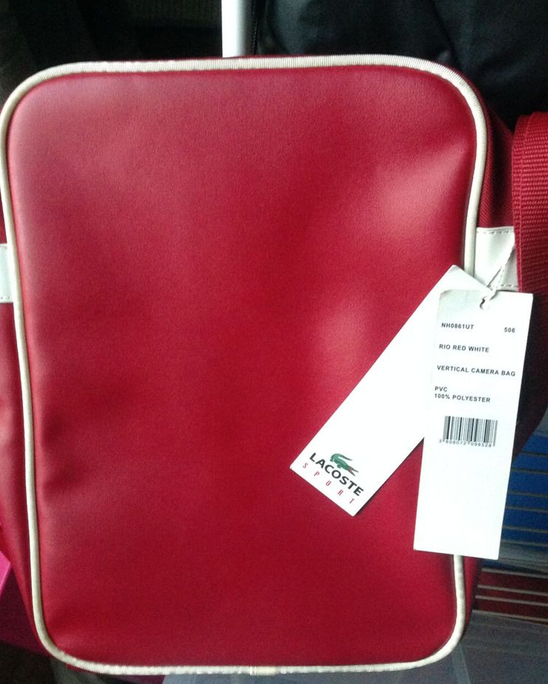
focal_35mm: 37
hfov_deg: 40.2
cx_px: 275
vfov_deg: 49.1
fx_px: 750
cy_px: 330
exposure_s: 1/15
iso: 500
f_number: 2.4
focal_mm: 4.28
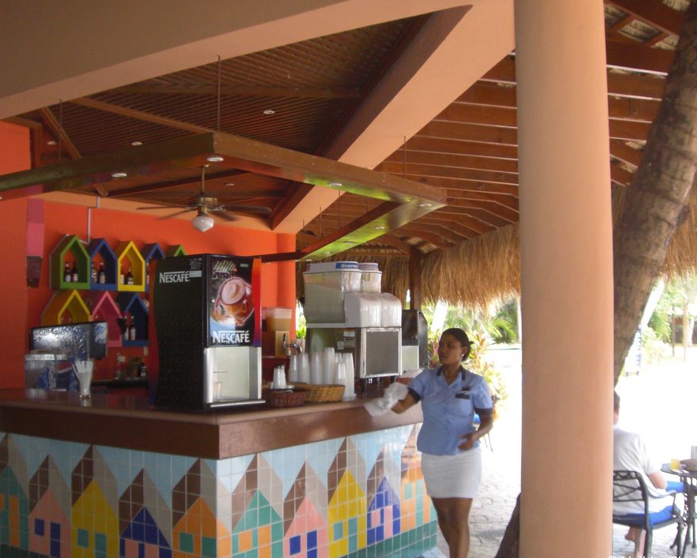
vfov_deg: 34.9
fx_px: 887
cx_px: 317
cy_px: 272
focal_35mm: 43
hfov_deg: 42.8
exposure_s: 1/60
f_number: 2.7
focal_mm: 6.2
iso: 200
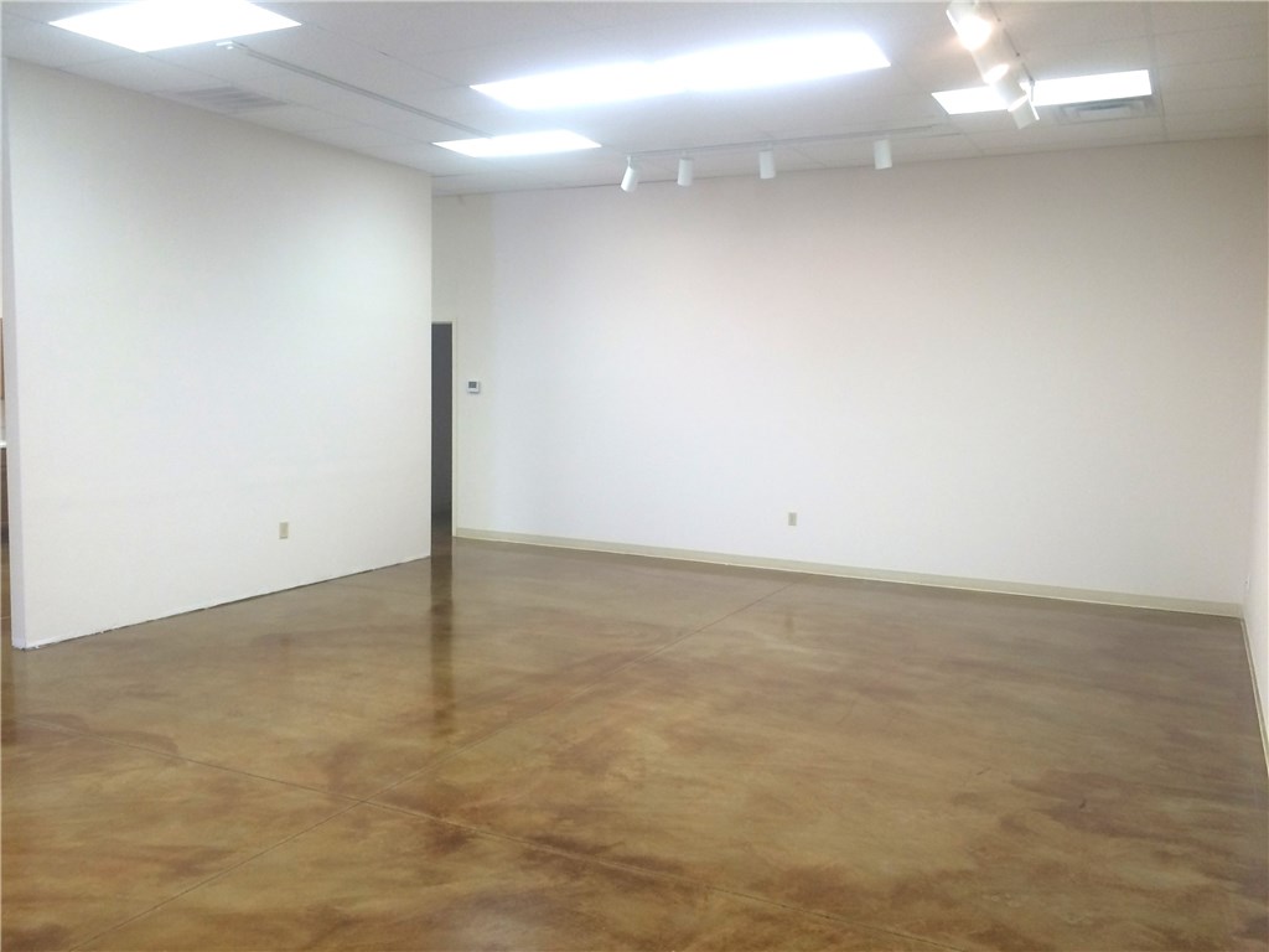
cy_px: 476
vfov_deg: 48.2
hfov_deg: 61.7
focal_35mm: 29
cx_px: 634
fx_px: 1063
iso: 40
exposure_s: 1/40
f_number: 2.2
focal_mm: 4.15
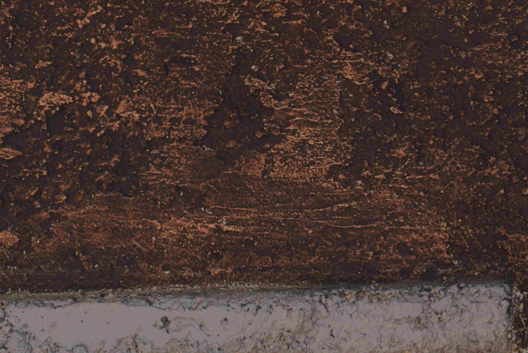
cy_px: 523
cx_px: -8
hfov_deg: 6.5
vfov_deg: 4.3
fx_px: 4621
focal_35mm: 315
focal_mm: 105
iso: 1250
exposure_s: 1/320
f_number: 9
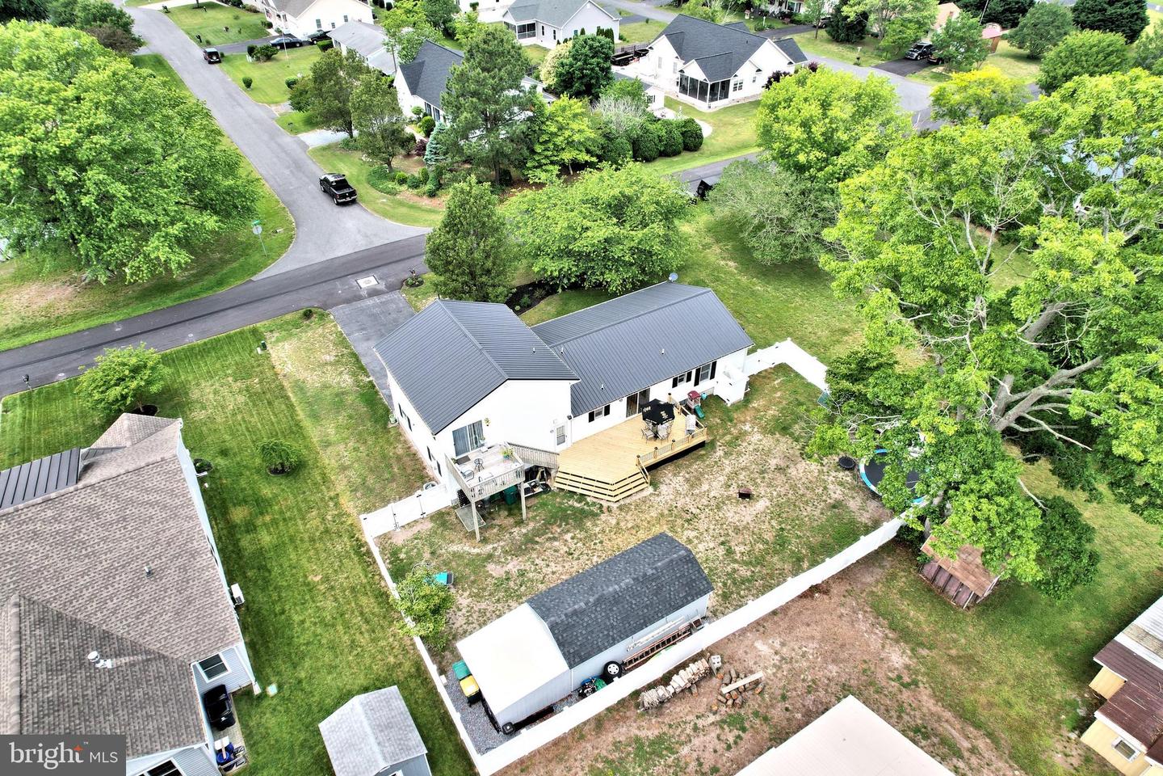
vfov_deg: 57.2
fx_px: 711
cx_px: 582
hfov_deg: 78.6
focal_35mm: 22
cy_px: 388
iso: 100
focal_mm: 8.38
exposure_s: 1/1000
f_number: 2.8
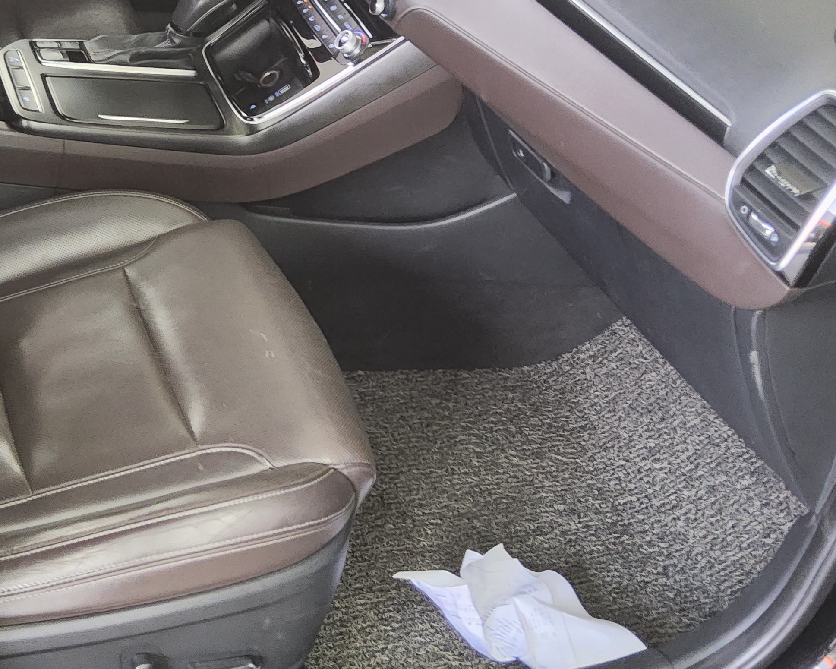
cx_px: 240
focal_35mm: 52
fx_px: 1287
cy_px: 243
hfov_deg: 35.4
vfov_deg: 29.0
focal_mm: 3.08
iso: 400
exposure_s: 1/100
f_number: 2
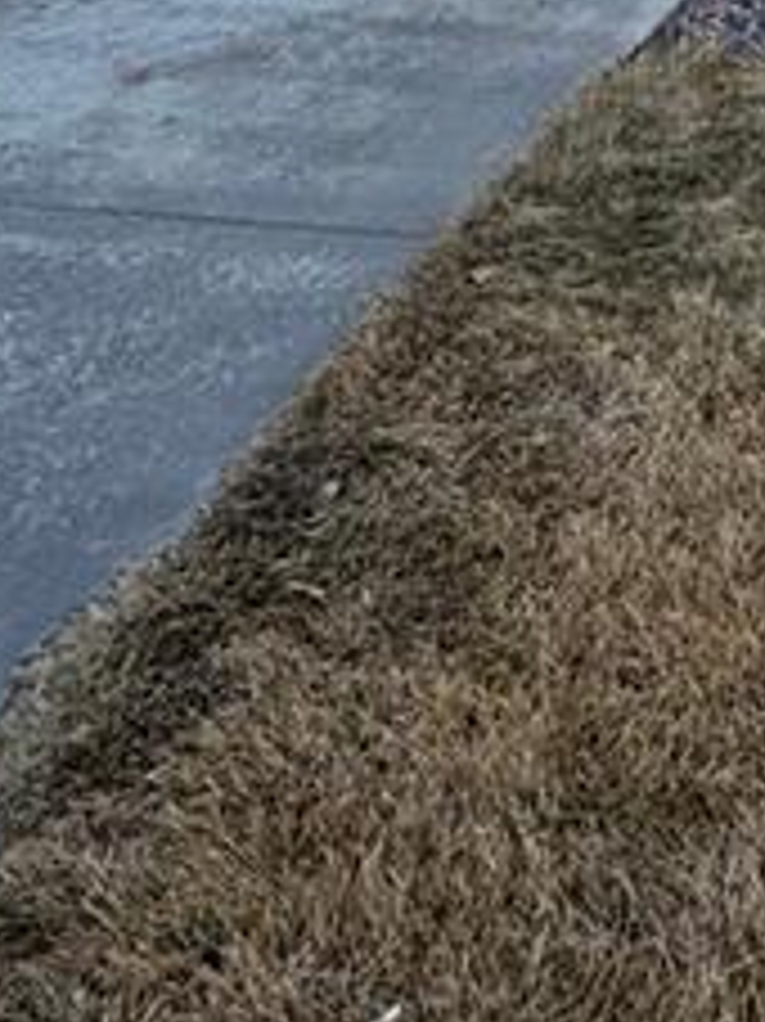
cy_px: -792
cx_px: 1094
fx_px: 2183
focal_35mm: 74
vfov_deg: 19.8
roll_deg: -3.0
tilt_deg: +10.0
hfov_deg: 18.1
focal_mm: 2.22
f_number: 2.2
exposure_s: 1/254
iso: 40
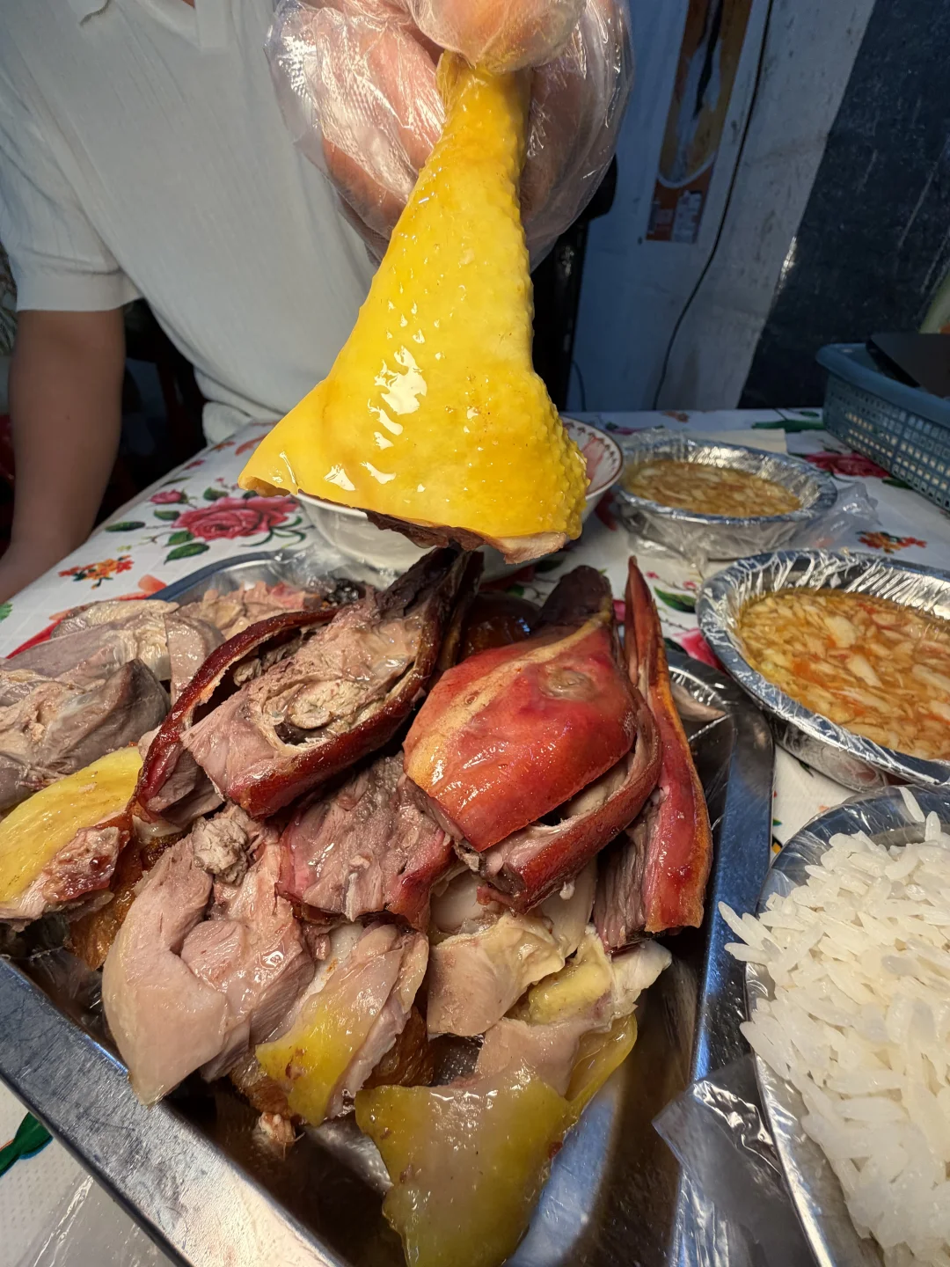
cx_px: 475
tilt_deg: -38.7
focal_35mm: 14
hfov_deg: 85.7
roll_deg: -1.4
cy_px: 634
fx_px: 512
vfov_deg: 102.1
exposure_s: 1/120
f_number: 2.2
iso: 64
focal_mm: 2.22
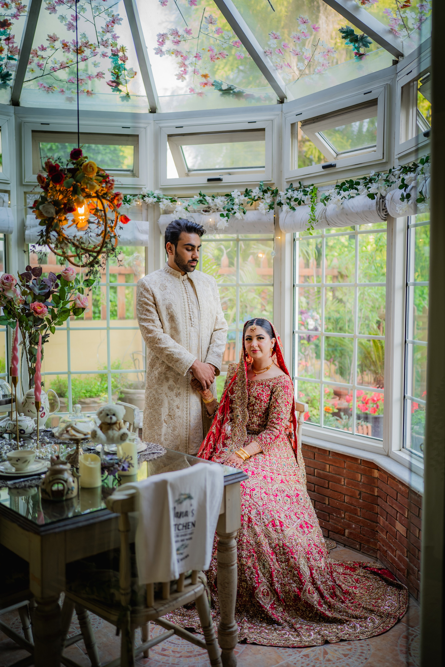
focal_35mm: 35
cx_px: 222
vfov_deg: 54.4
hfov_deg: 37.9
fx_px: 649
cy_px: 334
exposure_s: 1/160
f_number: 1.4
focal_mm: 35
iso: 100
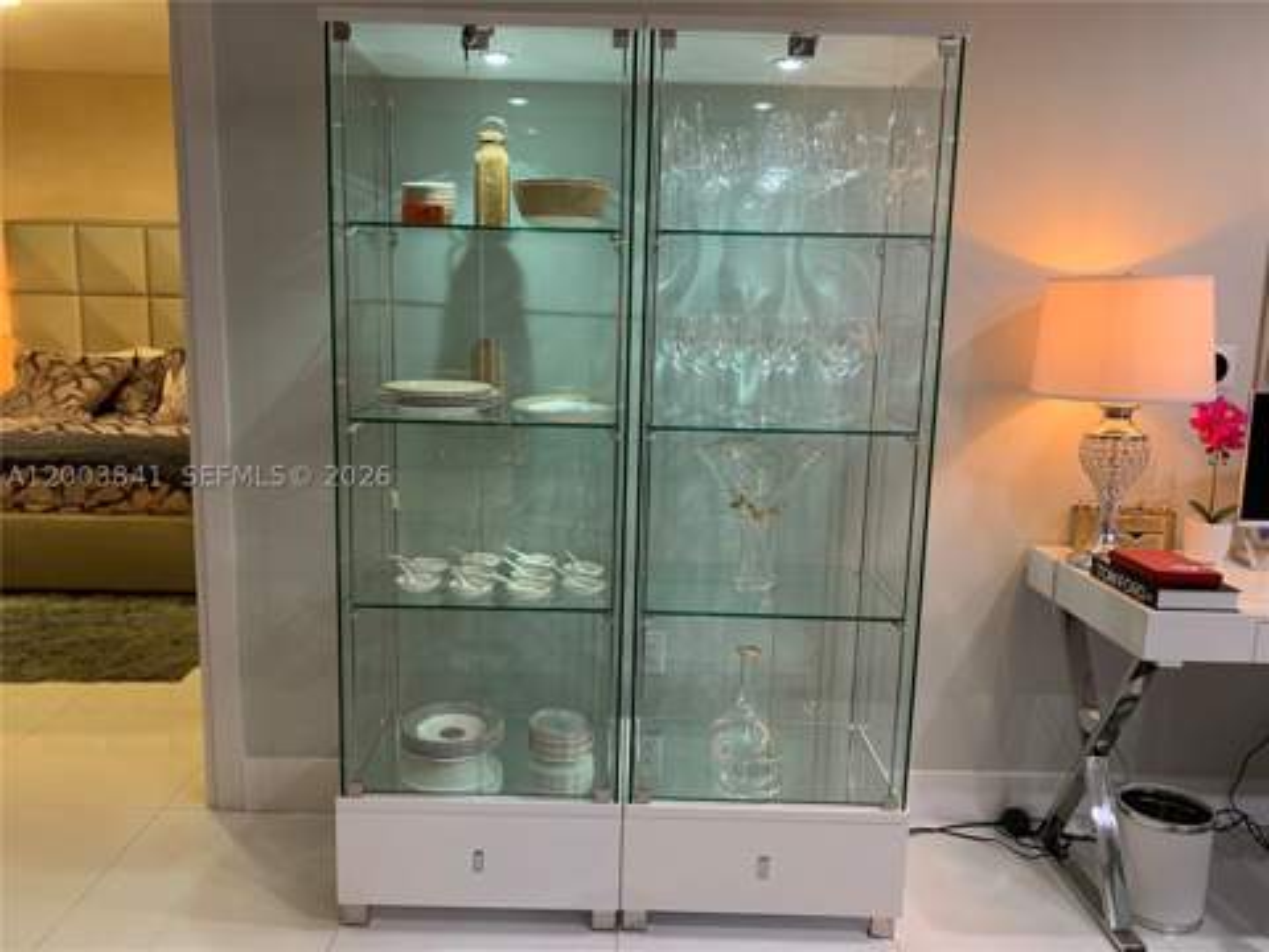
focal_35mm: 26
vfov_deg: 53.1
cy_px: 476
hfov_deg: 67.3
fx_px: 953
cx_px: 634
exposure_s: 1/60
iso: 160
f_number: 1.8
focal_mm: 4.25
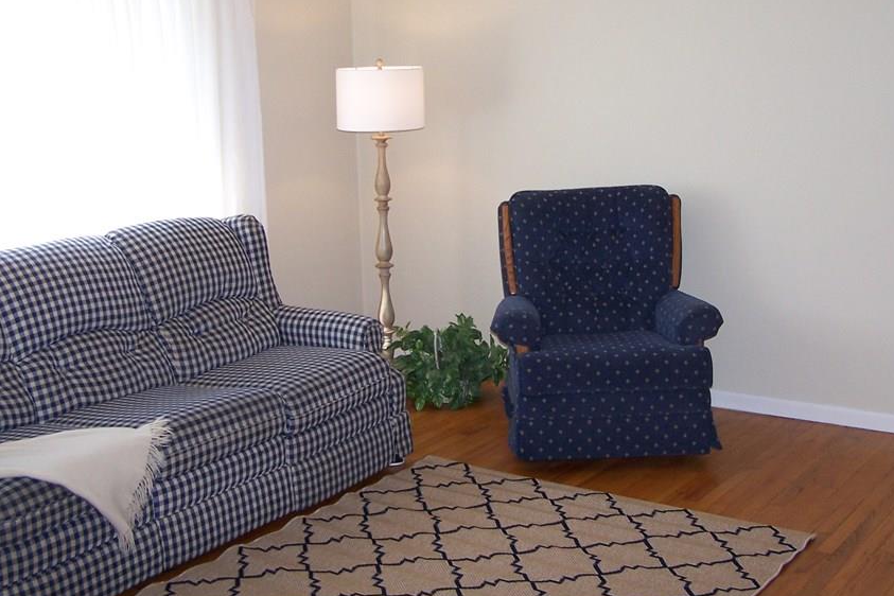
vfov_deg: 28.0
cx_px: 474
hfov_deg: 41.1
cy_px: 216
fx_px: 1192
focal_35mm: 48
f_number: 2.8
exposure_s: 1/60
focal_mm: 6.3
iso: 140
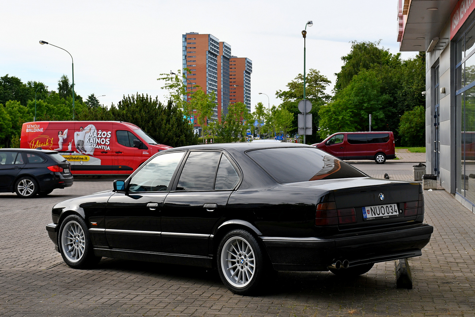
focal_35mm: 52
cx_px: 238
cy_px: 158
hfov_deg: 38.2
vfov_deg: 26.0
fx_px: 686
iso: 200
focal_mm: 35
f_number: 6.3
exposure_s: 1/500
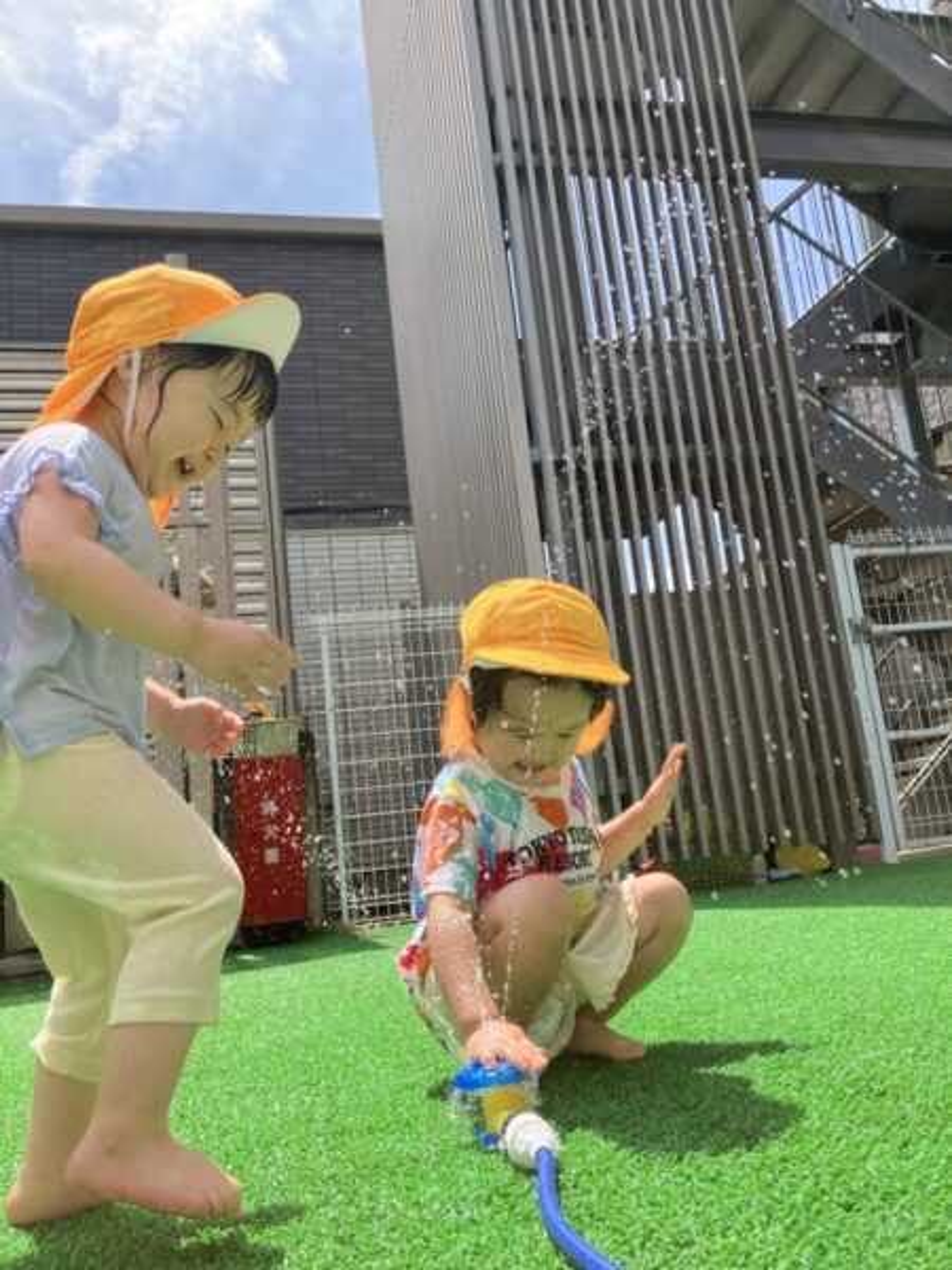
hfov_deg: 49.7
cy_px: 635
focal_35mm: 28
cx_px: 476
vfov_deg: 63.4
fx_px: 1027
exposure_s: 1/991
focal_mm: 3.99
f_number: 1.8
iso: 32
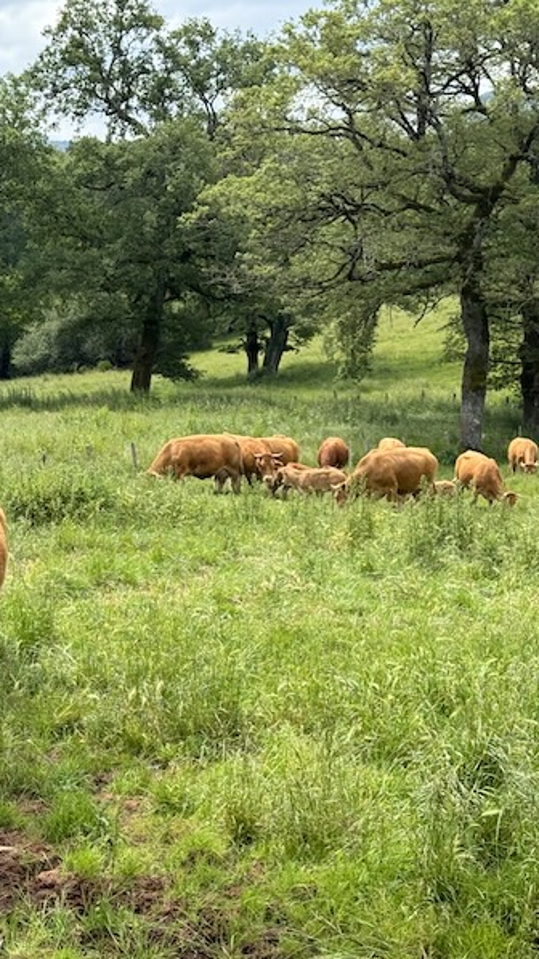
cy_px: 480
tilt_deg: -7.3
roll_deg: +0.0
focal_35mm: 70
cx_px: 138
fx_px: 1780
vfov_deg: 30.2
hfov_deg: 17.1
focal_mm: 6.86
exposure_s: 1/1637
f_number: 1.78
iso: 64
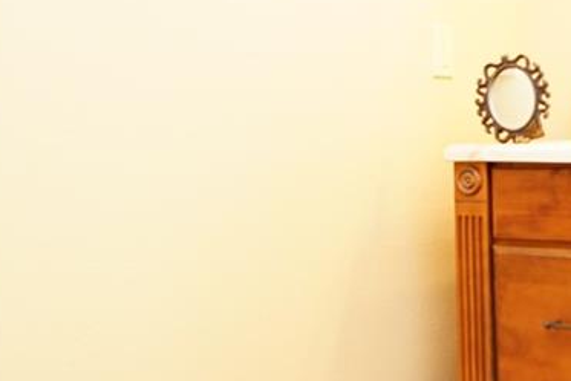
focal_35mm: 60
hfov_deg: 31.4
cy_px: 133
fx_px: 952
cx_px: 540
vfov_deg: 22.6
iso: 125
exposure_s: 1/50
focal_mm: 14
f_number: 2
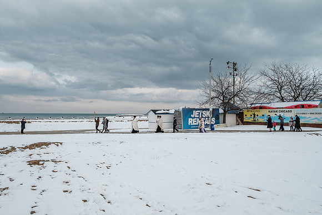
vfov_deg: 50.7
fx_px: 227
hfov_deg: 70.8
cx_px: 161
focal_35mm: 25
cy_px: 102
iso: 200
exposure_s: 1/160
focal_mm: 16
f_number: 8
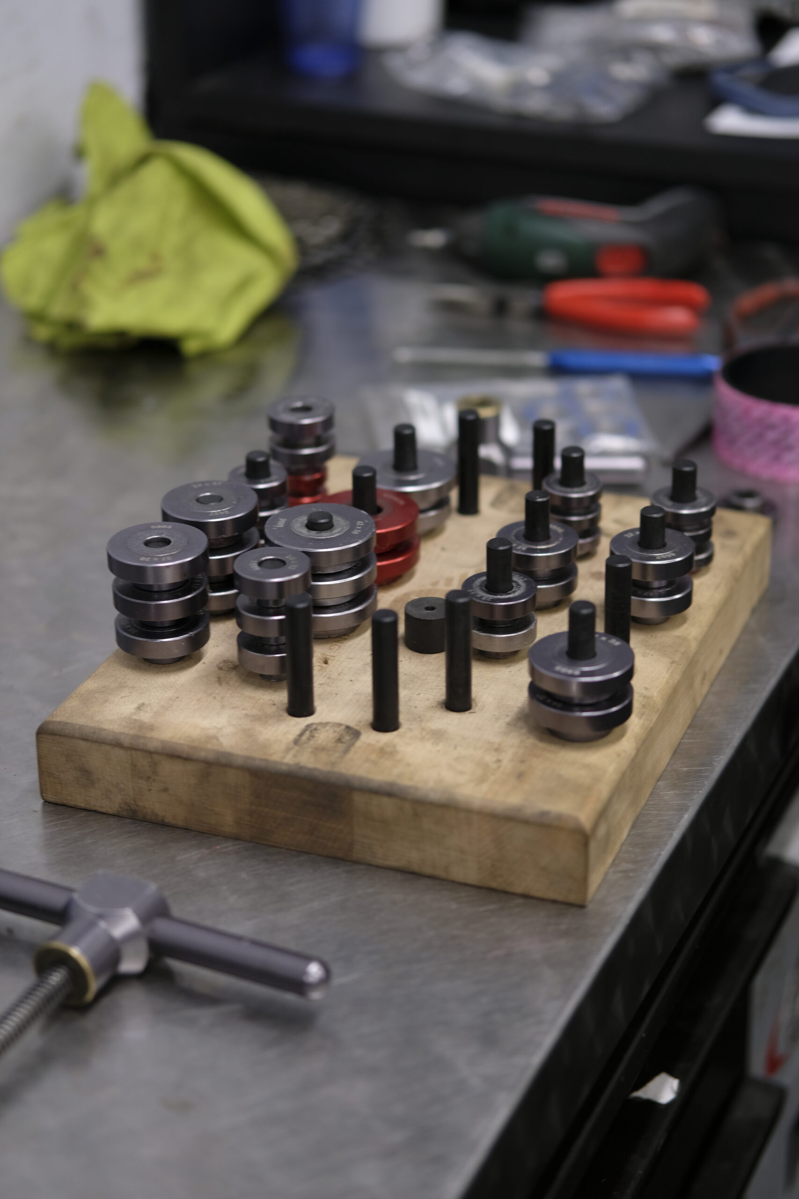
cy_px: 600
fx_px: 2496
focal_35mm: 75
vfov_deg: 27.0
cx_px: 400
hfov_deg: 18.2
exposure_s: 1/70
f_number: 2
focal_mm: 50
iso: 200
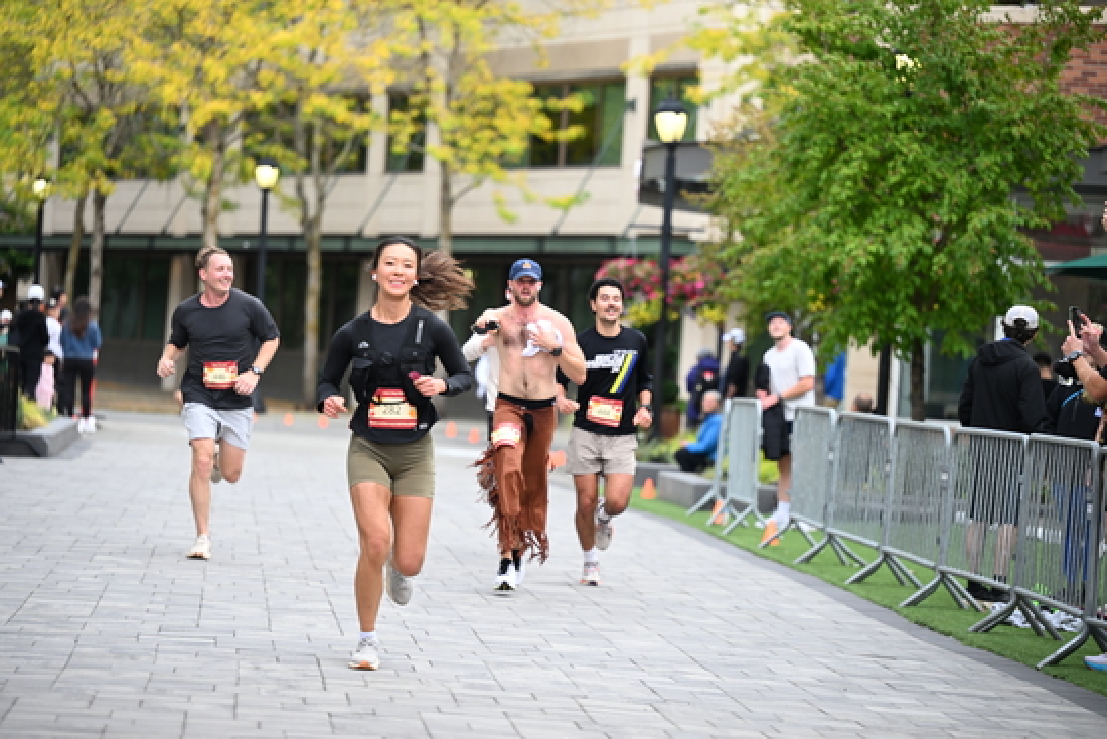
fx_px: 4152
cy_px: 370
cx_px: 554
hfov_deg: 15.2
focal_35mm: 135
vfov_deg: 10.2
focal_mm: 135
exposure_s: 1/1600
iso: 640
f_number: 2.8
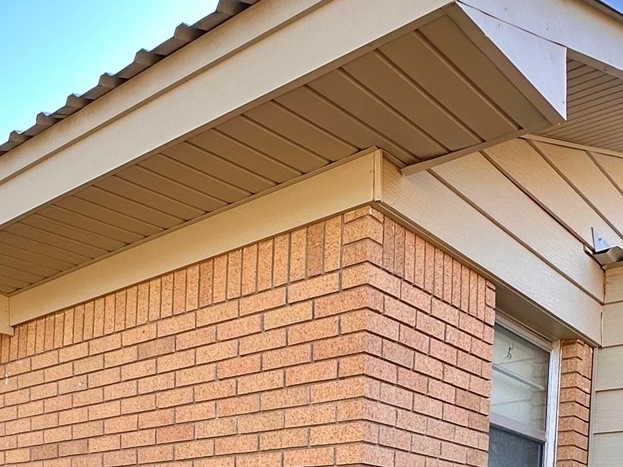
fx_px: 828
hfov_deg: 40.5
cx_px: 184
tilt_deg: -3.7
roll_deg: -1.3
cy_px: 621
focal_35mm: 46
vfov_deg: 26.3
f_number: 2.2
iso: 40
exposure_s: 1/128
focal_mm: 2.22
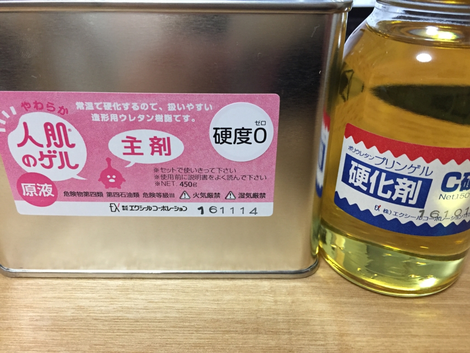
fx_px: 394
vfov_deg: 48.2
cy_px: 176
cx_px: 235
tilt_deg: -30.5
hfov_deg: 61.7
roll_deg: -0.5
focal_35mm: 29
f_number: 2.2
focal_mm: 4.15
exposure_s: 1/30
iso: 125
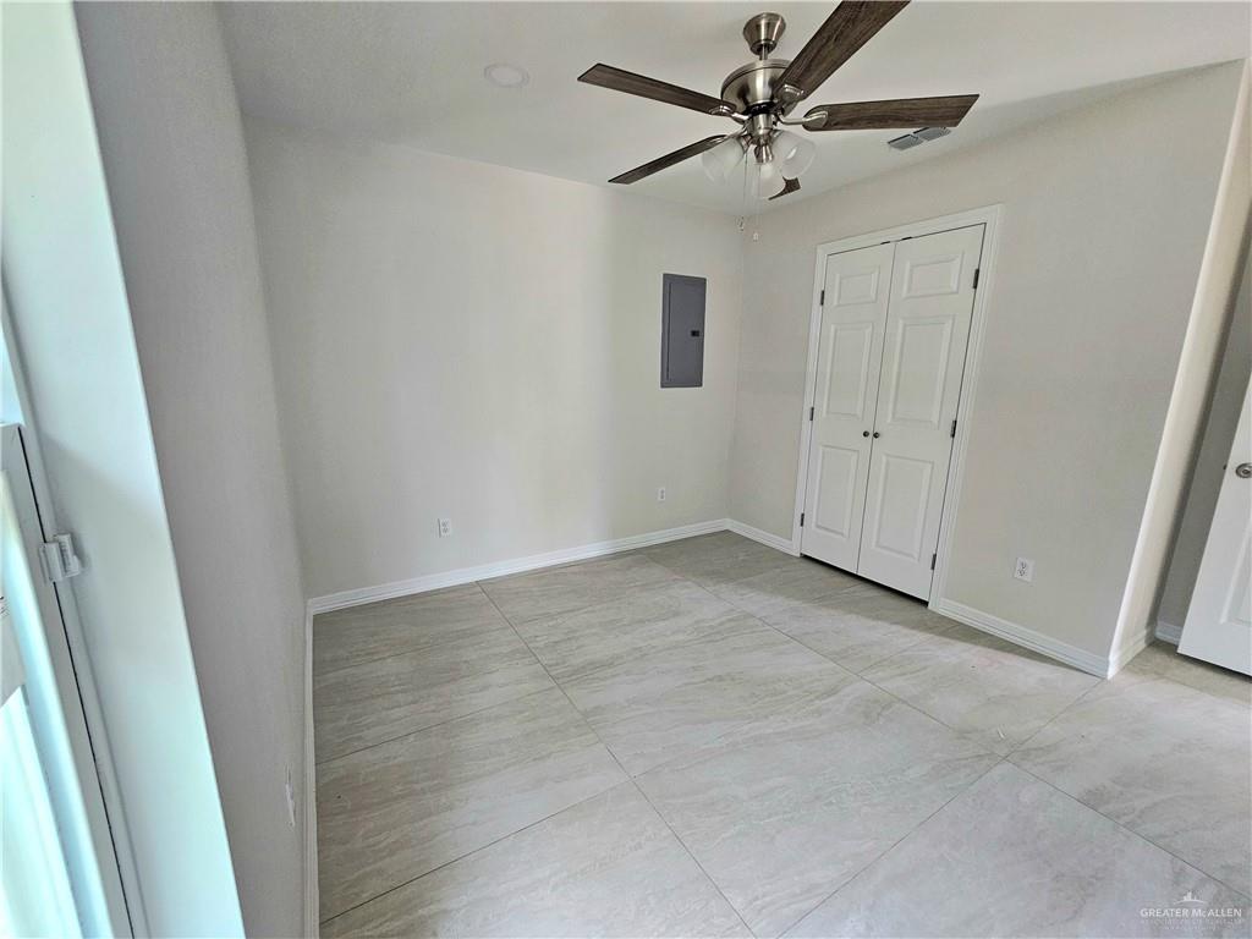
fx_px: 470
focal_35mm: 13
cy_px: 470
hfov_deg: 106.2
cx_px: 626
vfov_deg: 89.9
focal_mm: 2.2
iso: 160
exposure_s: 1/101
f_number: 2.2
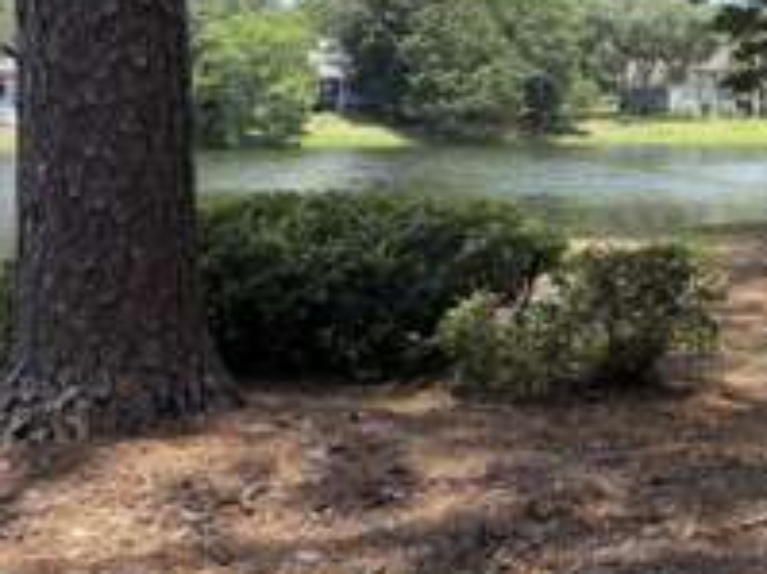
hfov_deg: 30.5
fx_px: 1284
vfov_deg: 24.7
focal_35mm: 58
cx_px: 794
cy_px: 87
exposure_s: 1/2525
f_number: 1.78
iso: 100
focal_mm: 6.76
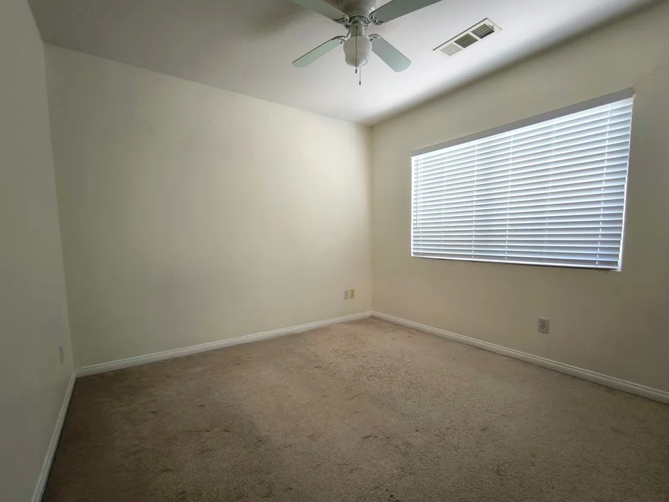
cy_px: 265
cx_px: 331
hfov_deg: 94.5
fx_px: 309
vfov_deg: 78.0
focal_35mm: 16
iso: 160
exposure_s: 1/60
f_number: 2.2
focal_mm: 1.91
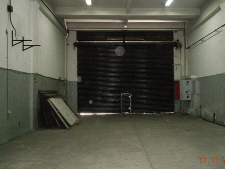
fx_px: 273
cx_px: 126
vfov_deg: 34.3
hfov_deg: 44.7
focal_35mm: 42
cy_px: 84
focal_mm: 7.9
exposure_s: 1/60
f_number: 2.8
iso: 1000
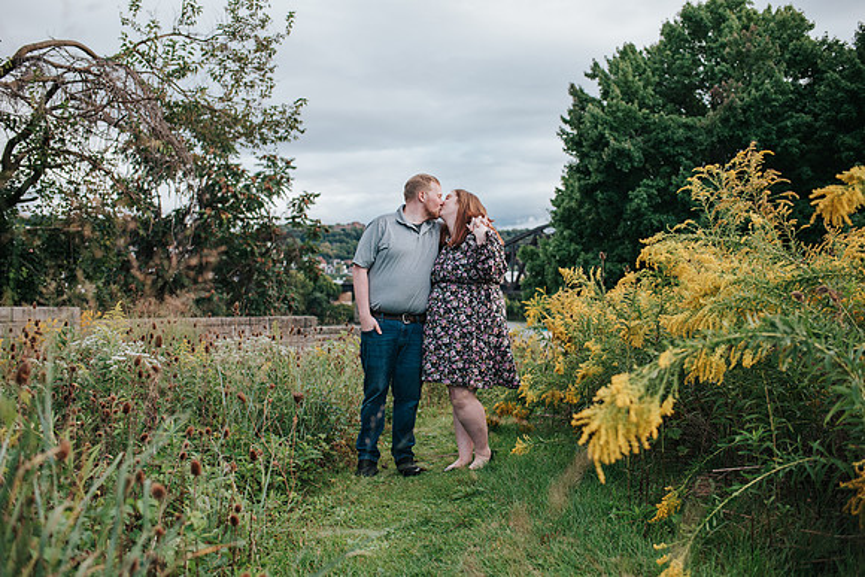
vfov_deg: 37.9
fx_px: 841
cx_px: 432
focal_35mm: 35
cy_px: 288
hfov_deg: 54.4
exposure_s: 1/800
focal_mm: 35
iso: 560
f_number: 3.2
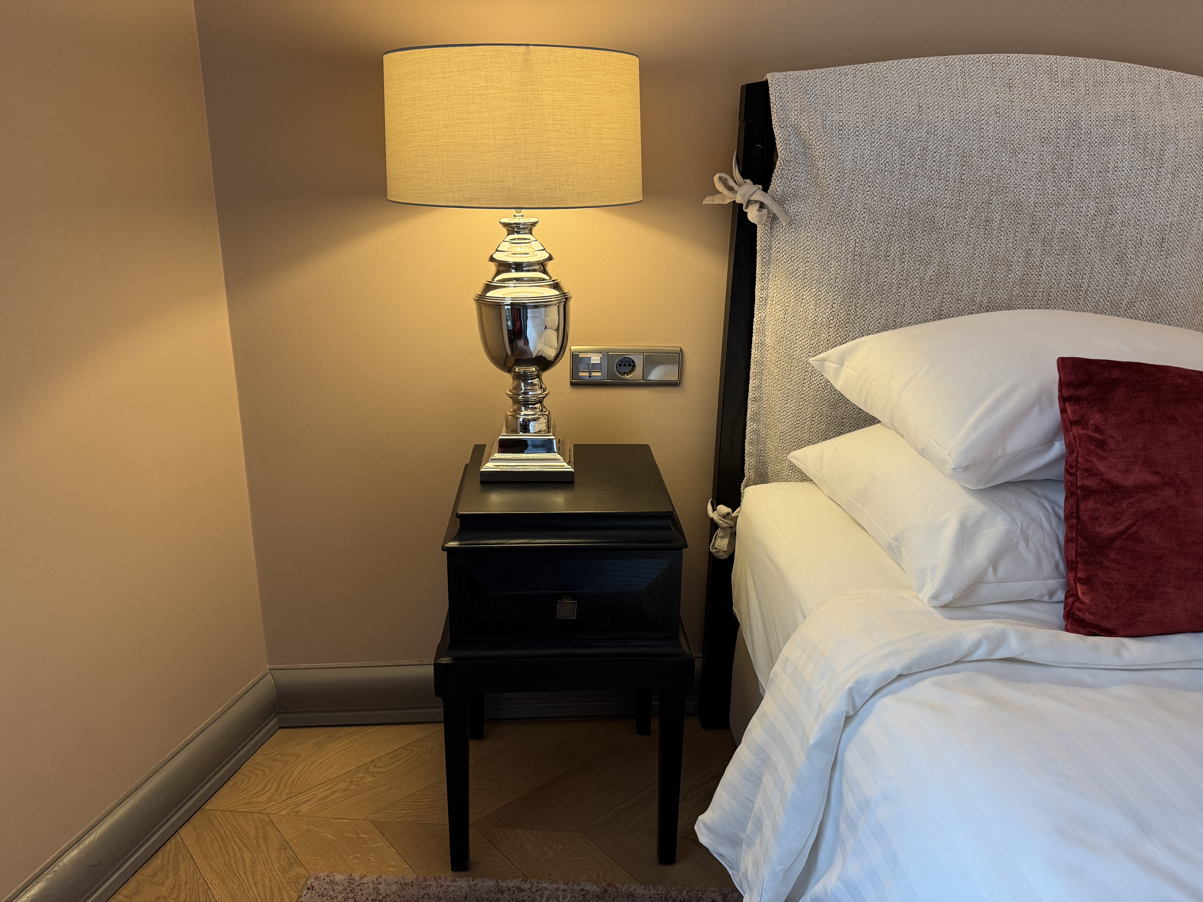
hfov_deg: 71.6
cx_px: 602
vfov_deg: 56.8
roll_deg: -0.8
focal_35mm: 24
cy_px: 451
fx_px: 834
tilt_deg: -17.9
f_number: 1.78
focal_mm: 6.76
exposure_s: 1/100
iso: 200
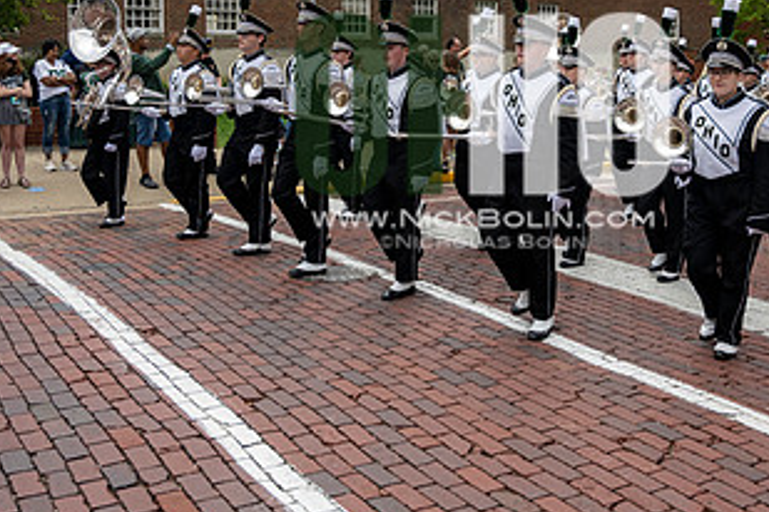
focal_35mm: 45
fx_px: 961
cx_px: 483
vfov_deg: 29.4
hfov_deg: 43.3
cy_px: 130
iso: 500
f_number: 4
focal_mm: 24
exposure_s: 1/1600
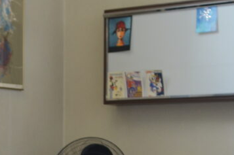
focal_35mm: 129
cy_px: 158
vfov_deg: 10.5
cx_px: 33
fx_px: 837
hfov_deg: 15.8
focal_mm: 30
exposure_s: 1/50
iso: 640
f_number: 3.5
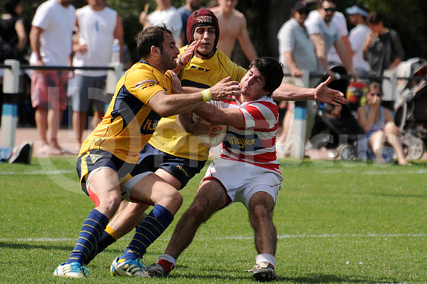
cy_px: 142
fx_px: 5330
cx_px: 214
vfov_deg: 3.0
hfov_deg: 4.6
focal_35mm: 450
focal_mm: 300
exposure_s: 1/800
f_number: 5.6
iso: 250
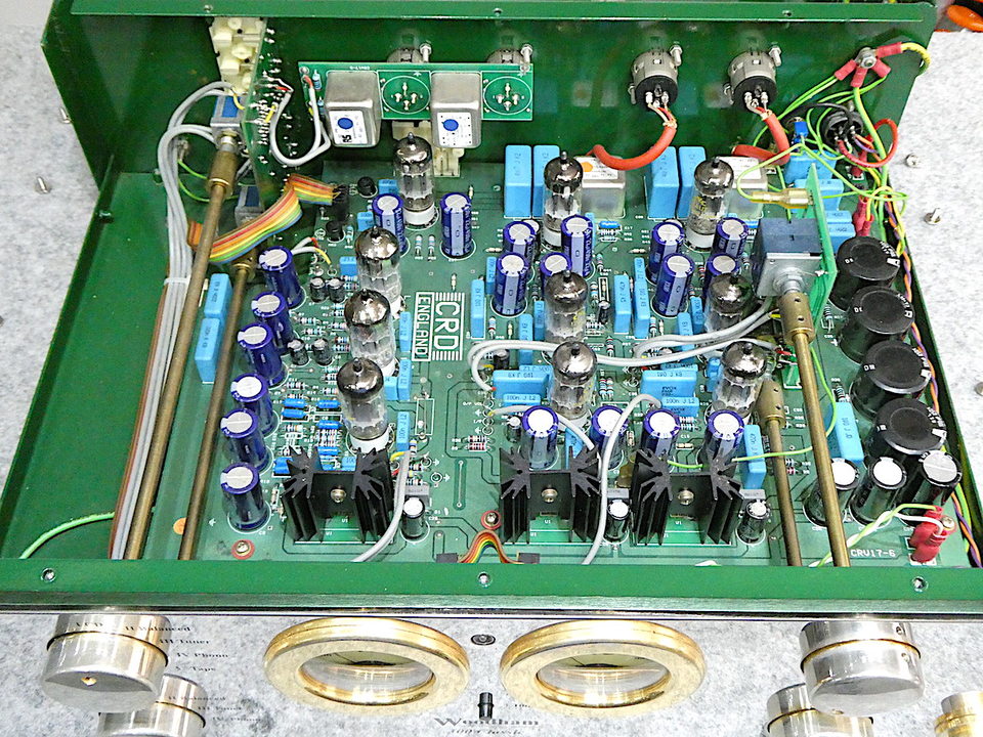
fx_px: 1051
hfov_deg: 50.1
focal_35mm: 37
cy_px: 368
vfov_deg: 38.7
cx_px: 492
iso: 1600
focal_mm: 6.7
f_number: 3.7
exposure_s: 1/80
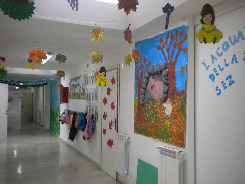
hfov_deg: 52.6
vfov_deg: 40.7
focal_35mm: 35
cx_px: 122
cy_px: 92
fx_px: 248
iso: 200
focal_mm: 6.3
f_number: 3.1
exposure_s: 1/115
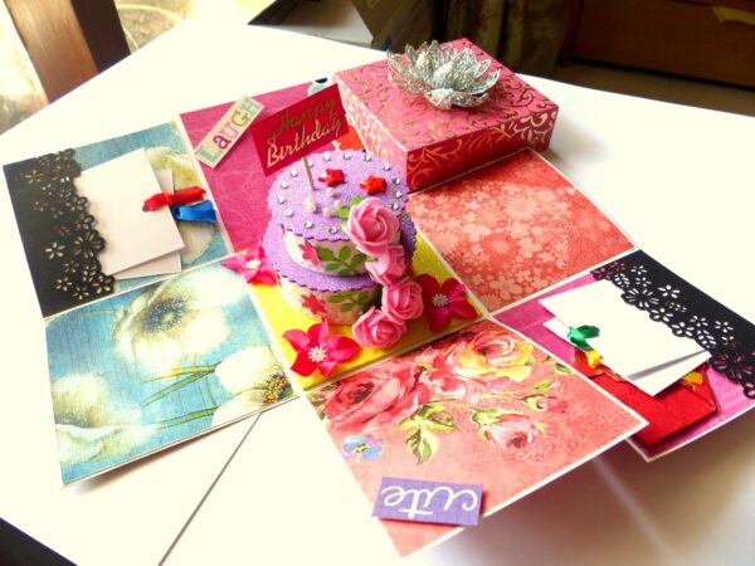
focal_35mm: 25
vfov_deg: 54.9
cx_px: 378
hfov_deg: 69.4
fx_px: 545
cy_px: 283
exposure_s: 1/80
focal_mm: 4.5
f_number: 2.8
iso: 100
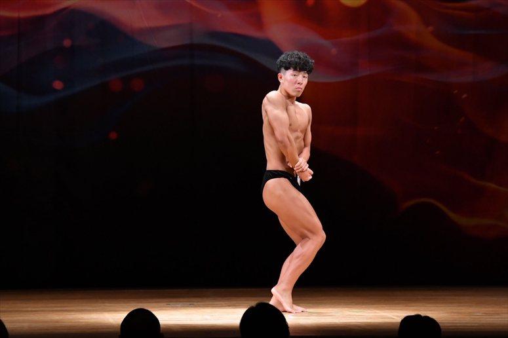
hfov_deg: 8.6
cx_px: 254
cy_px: 169
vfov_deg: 5.7
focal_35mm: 240
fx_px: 3385
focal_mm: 160
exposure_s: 1/400
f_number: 5.6
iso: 4000
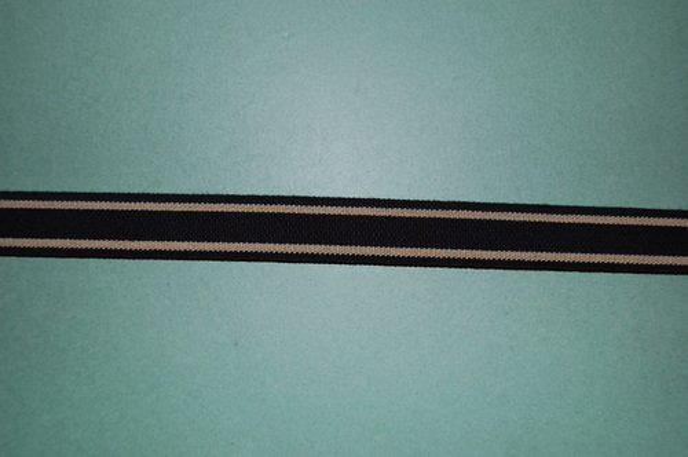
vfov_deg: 34.1
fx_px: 744
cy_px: 228
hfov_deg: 49.6
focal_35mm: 39
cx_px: 344
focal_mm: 26
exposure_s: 1/60
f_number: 4.2
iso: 200
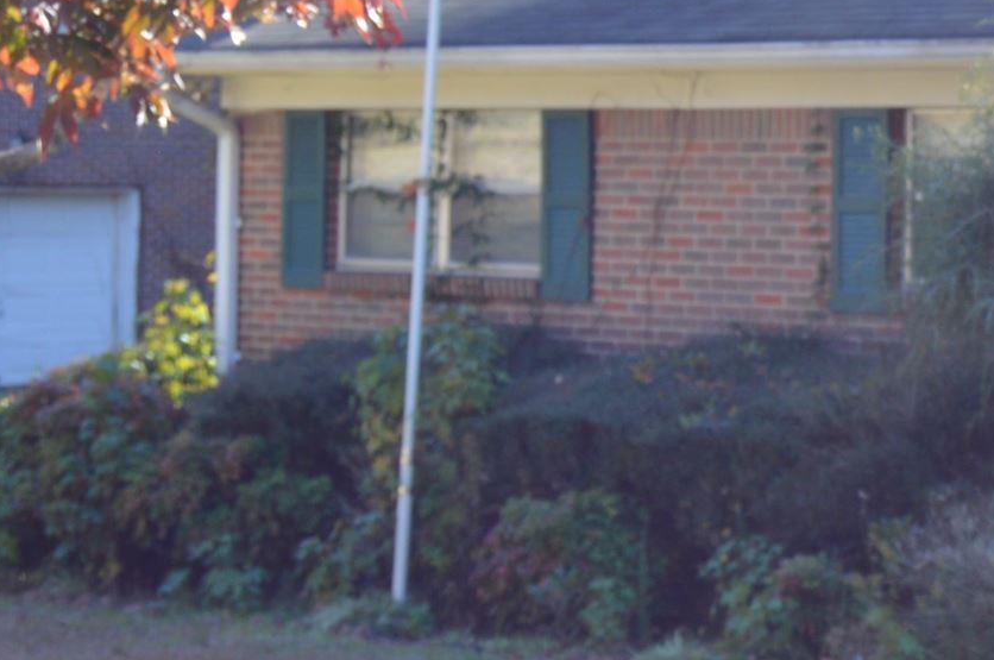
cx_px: 1610
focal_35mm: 127
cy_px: 106
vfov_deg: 10.7
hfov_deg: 14.7
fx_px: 3497
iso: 180
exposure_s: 1/125
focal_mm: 23
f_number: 5.6
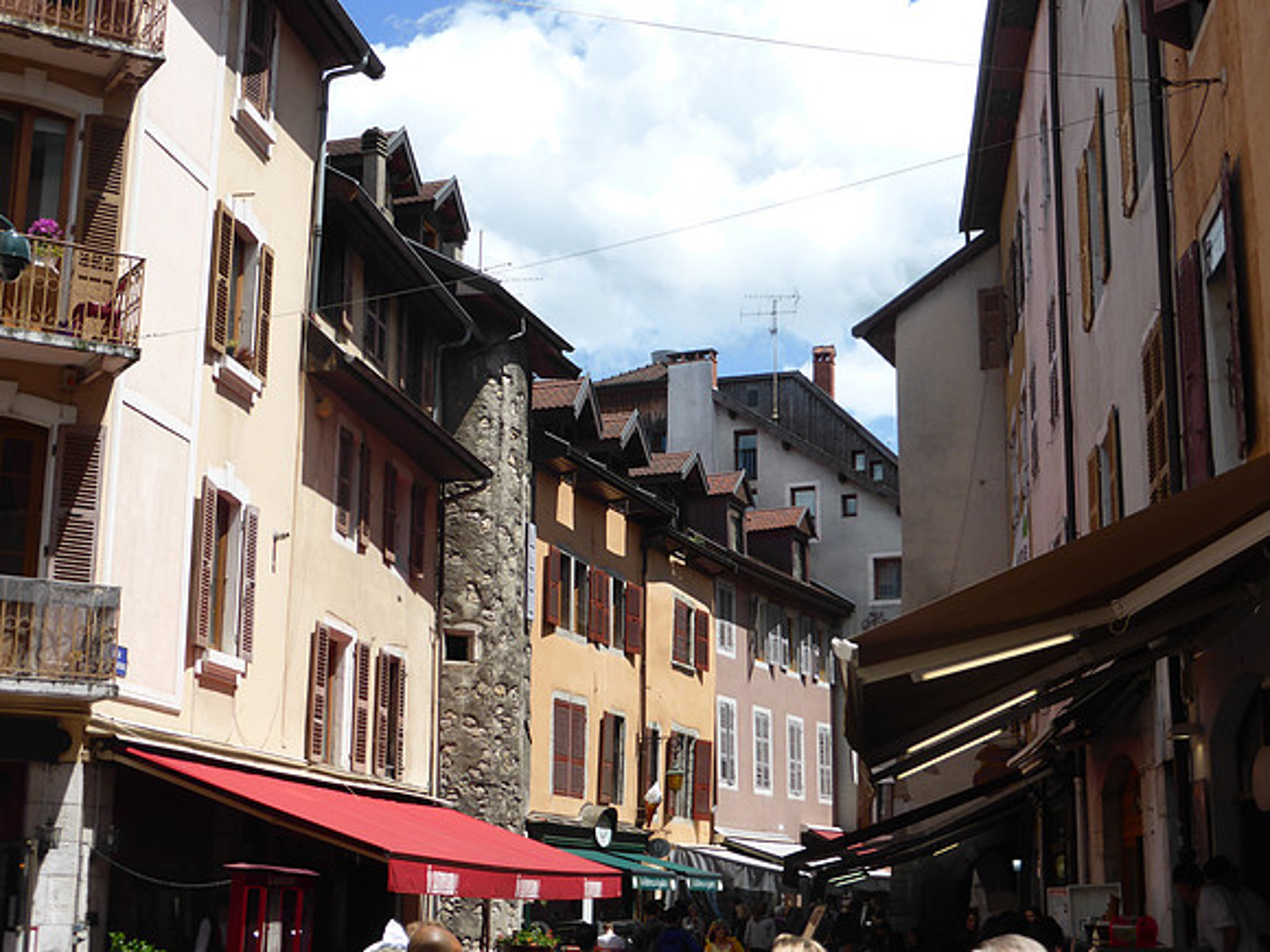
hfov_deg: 36.2
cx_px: 635
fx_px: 1944
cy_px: 476
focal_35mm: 53
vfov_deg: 27.5
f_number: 4.4
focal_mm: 9
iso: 100
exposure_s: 1/800
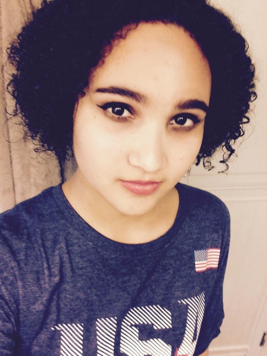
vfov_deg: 55.4
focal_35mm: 33
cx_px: 134
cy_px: 178
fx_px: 339
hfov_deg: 42.9
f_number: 2.4
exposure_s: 1/30
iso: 125
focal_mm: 2.15
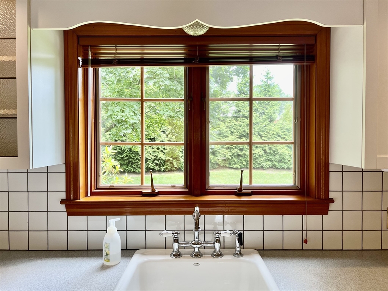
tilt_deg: -0.4
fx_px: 291
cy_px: 146
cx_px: 194
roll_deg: -0.2
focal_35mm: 26
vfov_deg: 53.1
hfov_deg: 67.3
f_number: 1.5
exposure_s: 1/126
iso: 32
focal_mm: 5.7
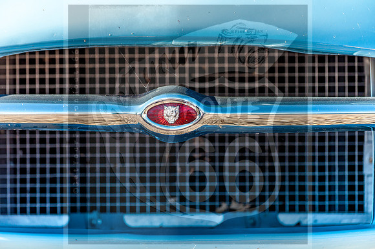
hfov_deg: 9.2
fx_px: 2340
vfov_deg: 6.1
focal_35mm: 225
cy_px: 124
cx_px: 188
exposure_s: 1/100
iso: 160
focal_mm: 150
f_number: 4.8
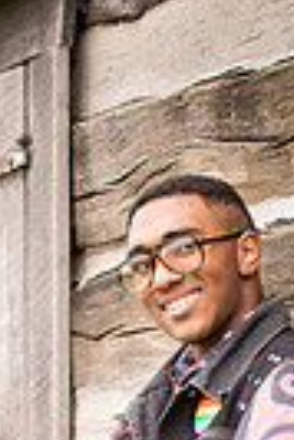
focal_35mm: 237
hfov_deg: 5.8
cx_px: 175
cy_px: 731
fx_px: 2895
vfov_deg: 8.4
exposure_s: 1/50
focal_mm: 70
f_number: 2.8
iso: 200
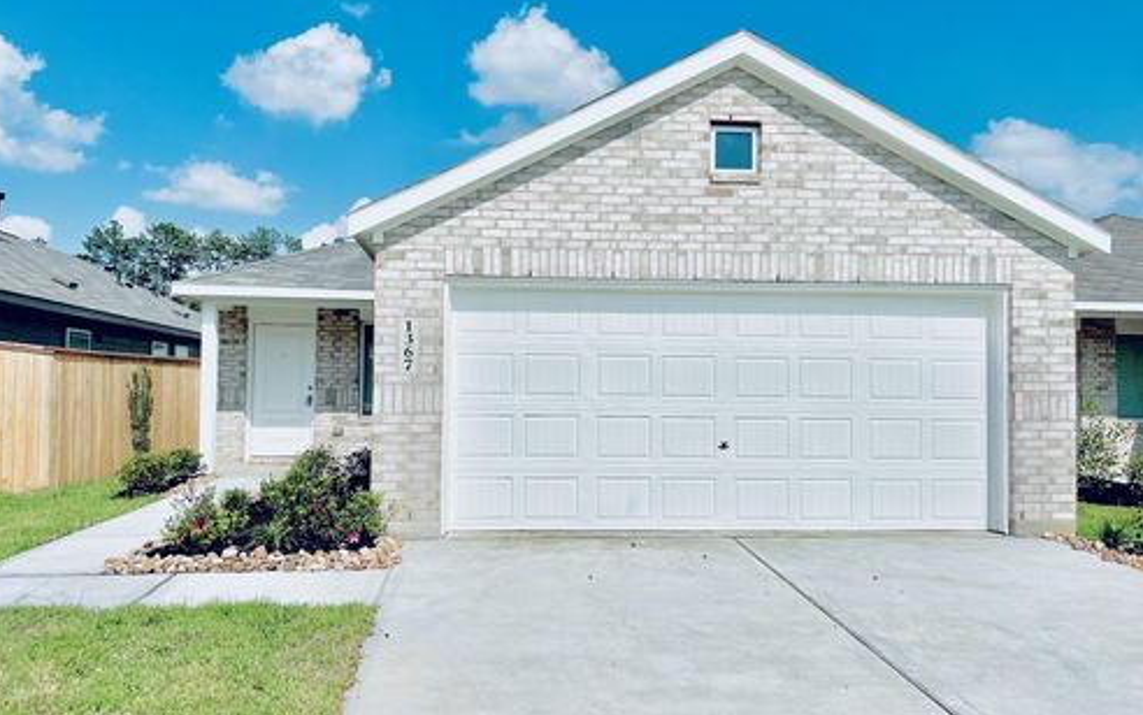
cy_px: 354
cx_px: 574
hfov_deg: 66.4
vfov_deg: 44.6
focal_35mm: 28
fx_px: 873
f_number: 1.5
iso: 50
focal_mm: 5.7
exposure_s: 1/16393
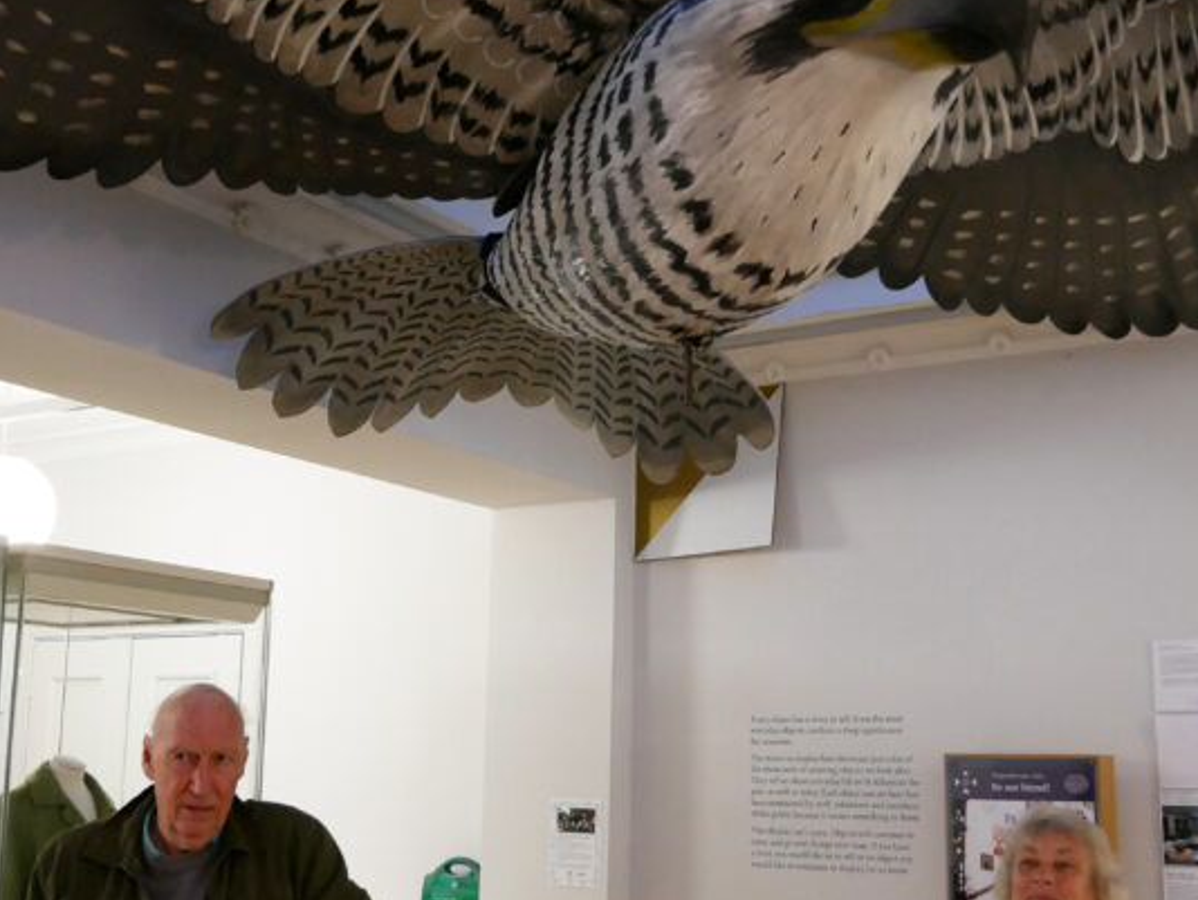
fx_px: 1593
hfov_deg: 41.2
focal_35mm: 46
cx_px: 536
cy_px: 443
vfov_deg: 31.5
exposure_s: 1/60
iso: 1250
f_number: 3.5
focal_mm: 12
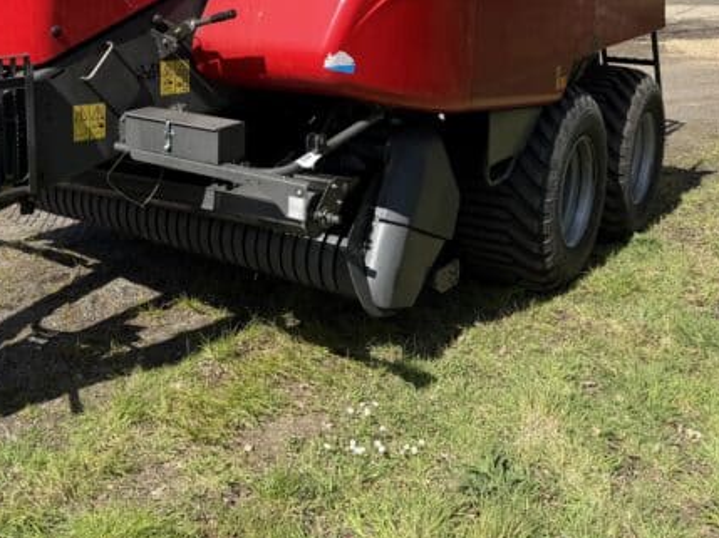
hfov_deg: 41.8
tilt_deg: -6.8
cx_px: 137
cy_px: 79
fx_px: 892
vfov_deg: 32.3
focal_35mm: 43
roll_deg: +0.3
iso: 80
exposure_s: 1/3279
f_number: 1.78
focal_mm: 6.76
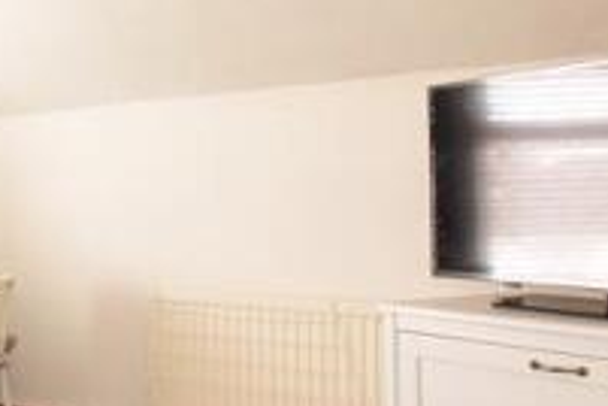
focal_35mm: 49
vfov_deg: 27.5
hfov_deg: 31.0
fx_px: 827
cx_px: -191
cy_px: 211
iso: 400
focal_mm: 10
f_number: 13
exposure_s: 3
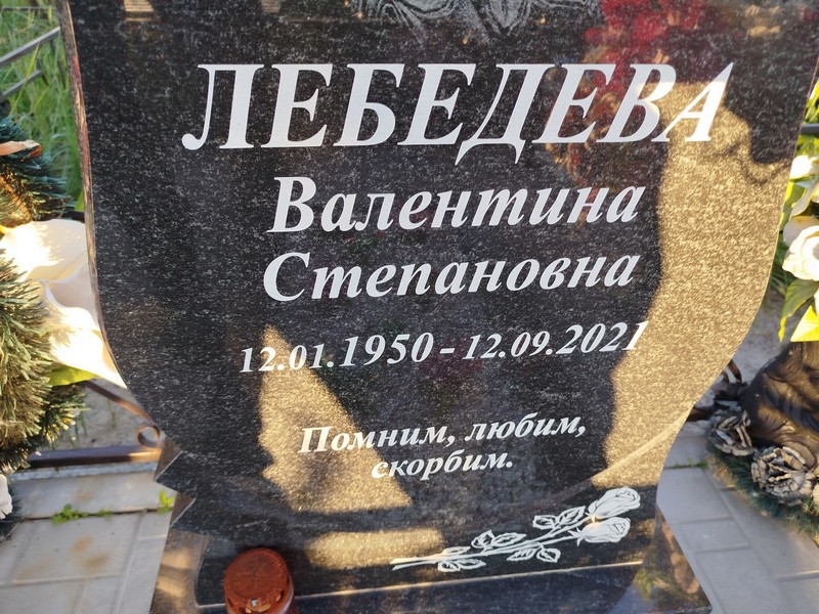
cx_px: 410
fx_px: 568
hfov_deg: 71.6
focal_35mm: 24
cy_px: 307
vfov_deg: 56.8
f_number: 1.7
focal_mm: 5.31
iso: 50
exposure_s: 1/100
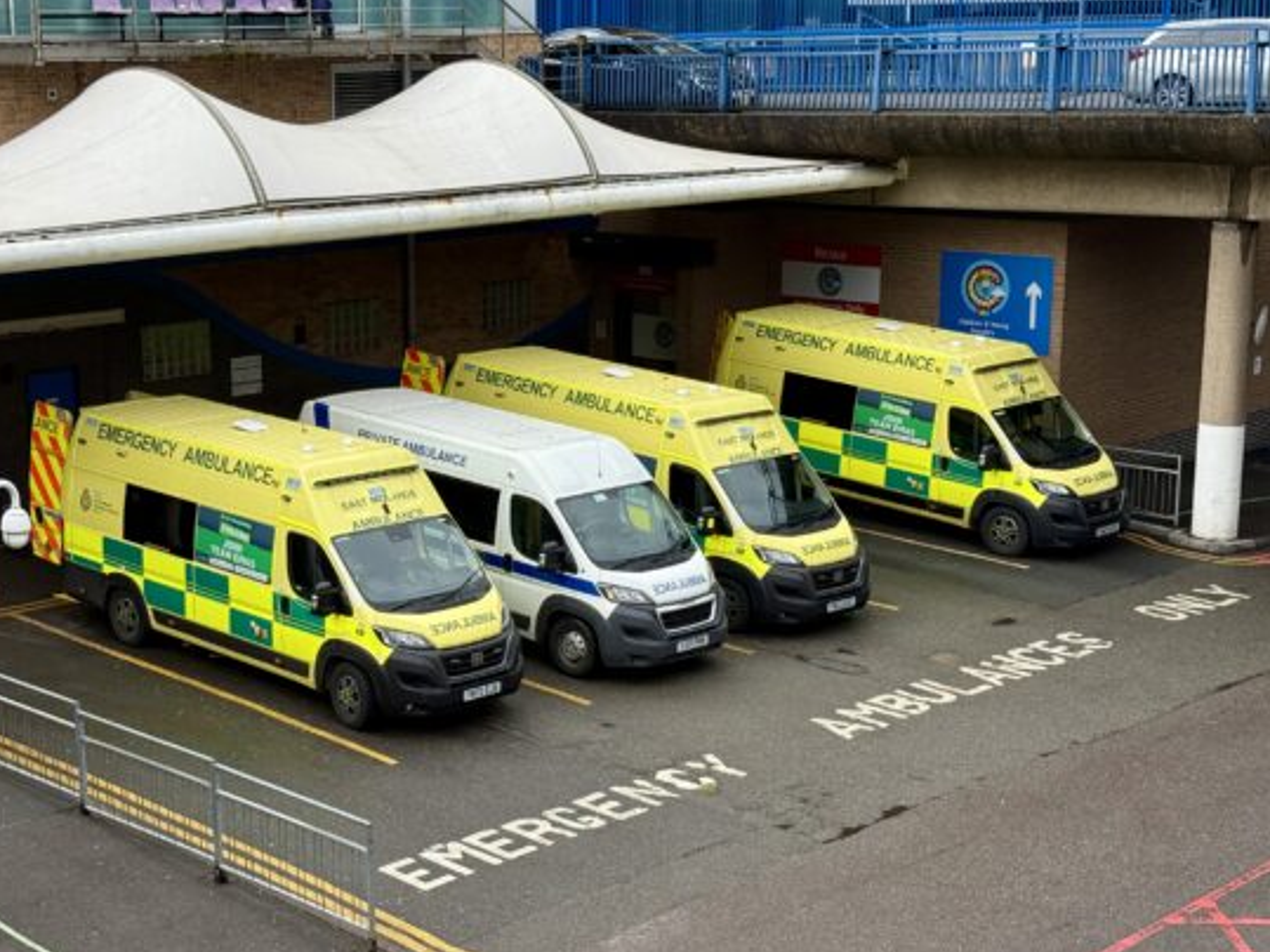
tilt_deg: -12.7
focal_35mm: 62
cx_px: 455
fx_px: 2274
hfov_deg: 31.0
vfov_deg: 23.6
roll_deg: +0.7
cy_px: 556
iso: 64
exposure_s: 1/1795
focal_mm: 6.76
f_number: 1.78
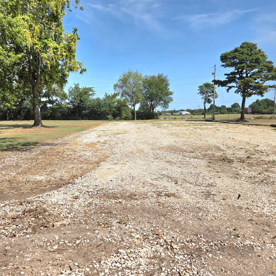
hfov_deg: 57.3
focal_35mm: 28
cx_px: 133
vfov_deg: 57.3
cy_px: 138
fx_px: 253
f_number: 1.8
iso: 80
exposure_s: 1/10000
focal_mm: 5.4
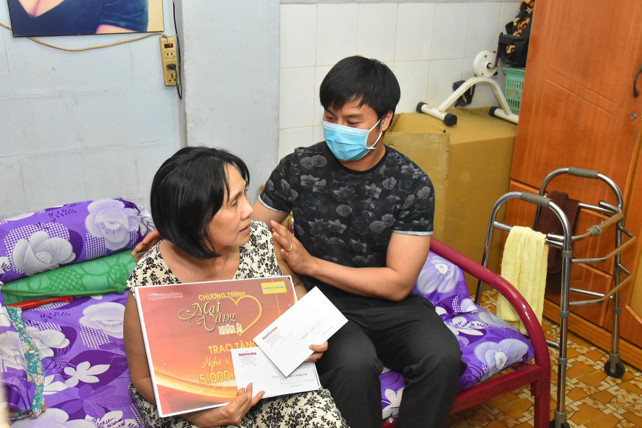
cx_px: 321
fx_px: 695
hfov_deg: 49.6
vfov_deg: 34.2
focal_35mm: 39
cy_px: 214
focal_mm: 26
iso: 3200
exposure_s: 1/160
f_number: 3.8
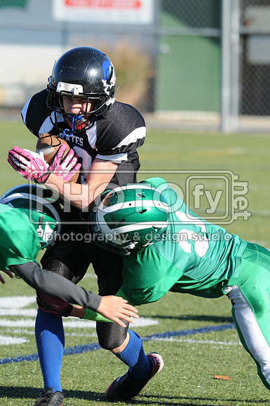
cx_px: 135
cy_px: 203
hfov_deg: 3.0
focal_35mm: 450
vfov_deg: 4.6
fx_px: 5077
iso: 200
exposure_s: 1/500
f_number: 6.3
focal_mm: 300
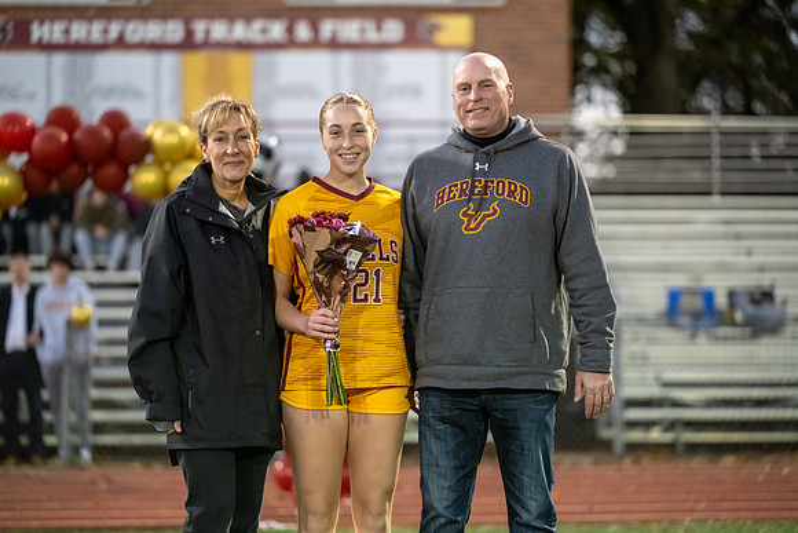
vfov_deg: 10.6
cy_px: 266
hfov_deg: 15.8
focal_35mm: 130
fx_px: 2882
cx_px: 399
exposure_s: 1/500
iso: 8000
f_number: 2.8
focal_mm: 130
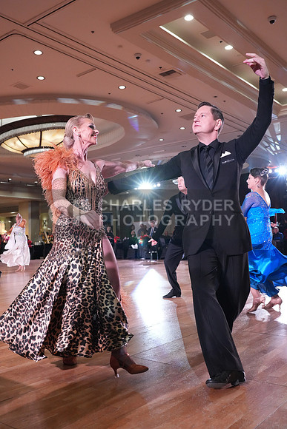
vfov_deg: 55.8
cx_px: 144
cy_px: 214
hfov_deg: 38.9
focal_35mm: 34
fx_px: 406
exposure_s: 1/320
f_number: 5
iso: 5000
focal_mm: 34
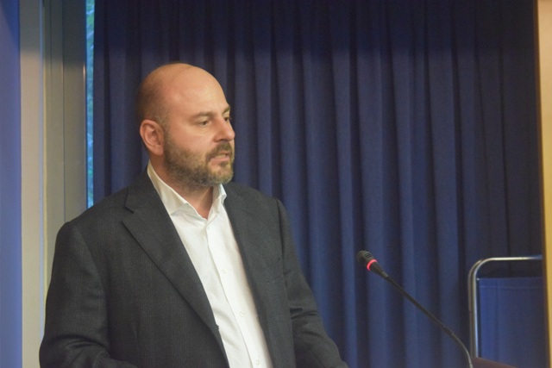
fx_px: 1265
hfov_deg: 24.6
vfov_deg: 16.6
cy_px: 184
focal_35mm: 82
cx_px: 276
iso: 6400
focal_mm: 55
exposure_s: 1/40
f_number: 5.6
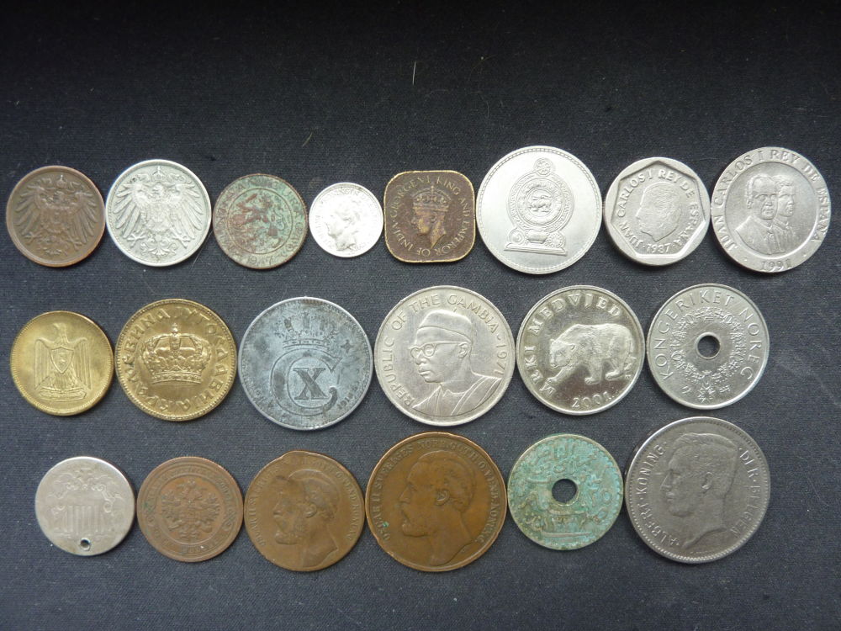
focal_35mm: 25
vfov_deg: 54.9
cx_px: 420
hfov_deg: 69.4
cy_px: 316
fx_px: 607
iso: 125
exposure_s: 1/30
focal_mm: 4.1
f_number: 3.3
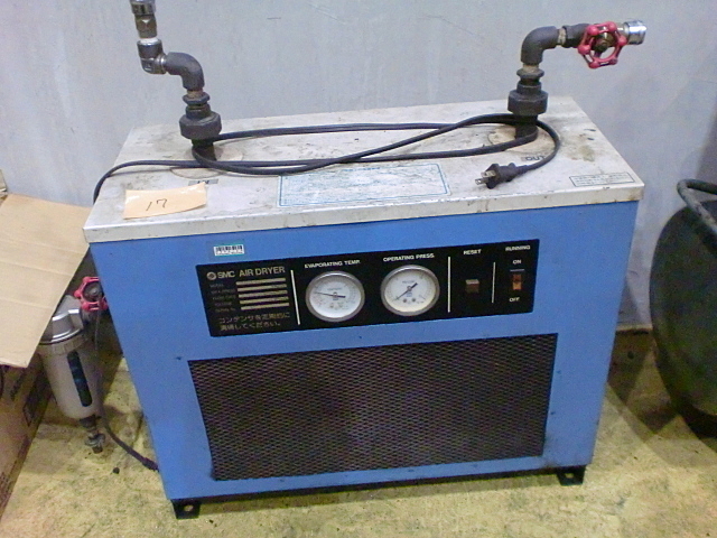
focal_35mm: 35
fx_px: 725
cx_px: 358
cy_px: 269
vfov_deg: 40.7
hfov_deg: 52.6
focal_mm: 6.3
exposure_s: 1/60
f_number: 3.1
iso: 1250
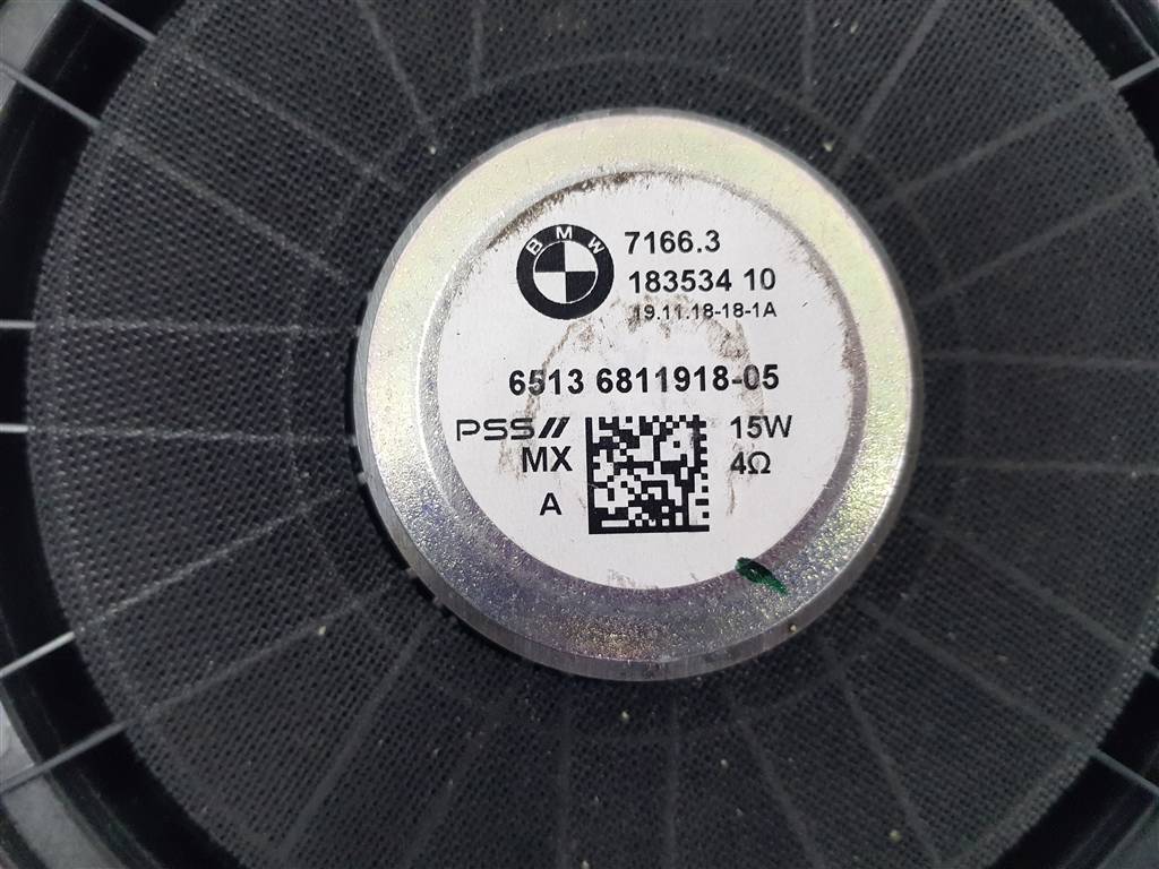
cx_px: 580
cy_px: 434
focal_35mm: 26
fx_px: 871
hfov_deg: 67.3
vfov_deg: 53.1
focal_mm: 4.2
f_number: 1.7
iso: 250
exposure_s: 1/100
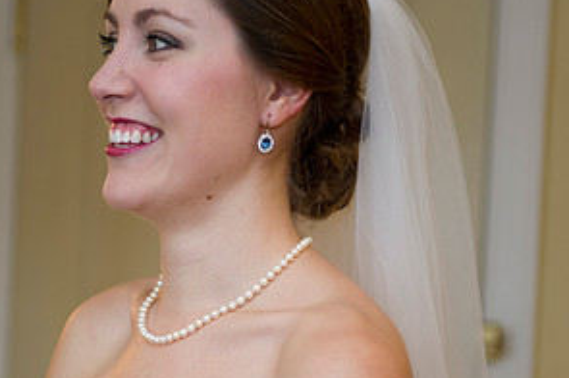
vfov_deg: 11.2
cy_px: 299
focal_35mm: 122
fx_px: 1926
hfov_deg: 16.8
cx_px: 193
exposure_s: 1/125
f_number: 2.8
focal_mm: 62
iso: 640
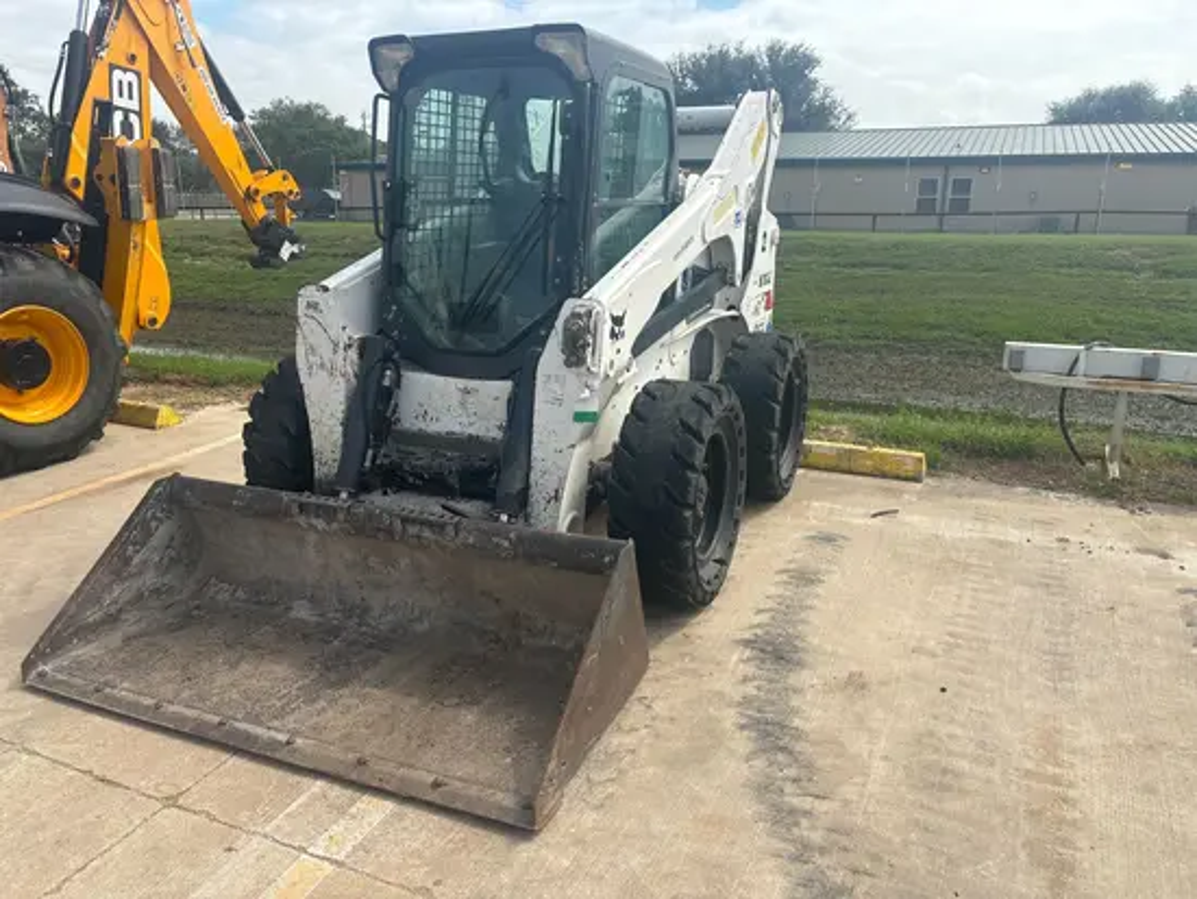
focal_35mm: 26
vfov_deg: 53.1
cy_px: 450
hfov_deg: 67.3
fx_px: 899
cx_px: 598
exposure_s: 1/2710
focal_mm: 5.96
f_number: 1.6
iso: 50
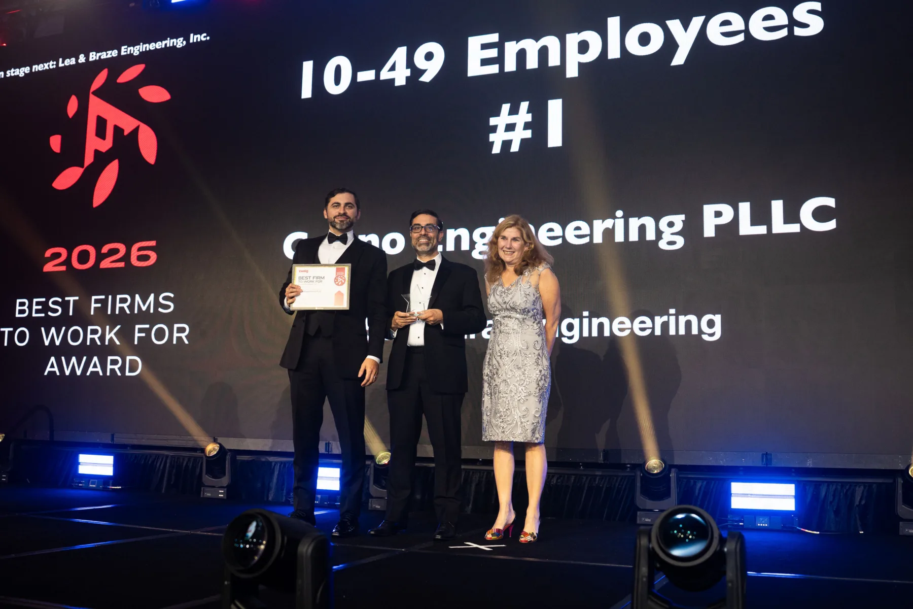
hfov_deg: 53.1
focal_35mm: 36
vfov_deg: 36.9
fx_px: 913
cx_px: 456
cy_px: 304
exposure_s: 1/160
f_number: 3.2
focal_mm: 24
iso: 500
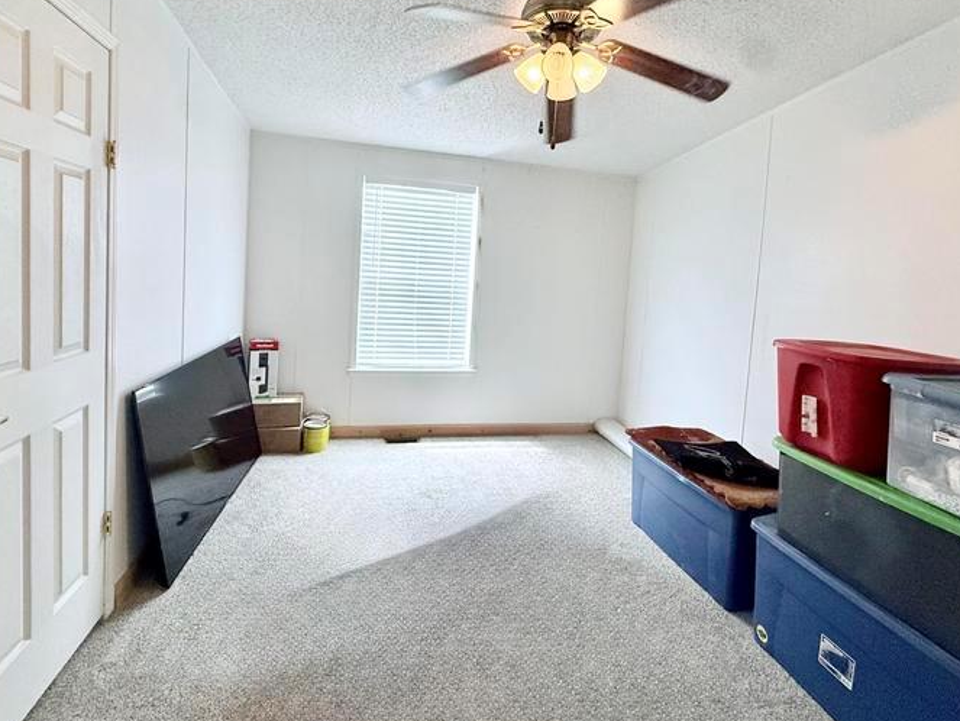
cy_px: 303
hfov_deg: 87.6
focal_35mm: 18
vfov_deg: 71.2
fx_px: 499
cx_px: 509
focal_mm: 2.22
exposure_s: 1/120
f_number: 2.2
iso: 320
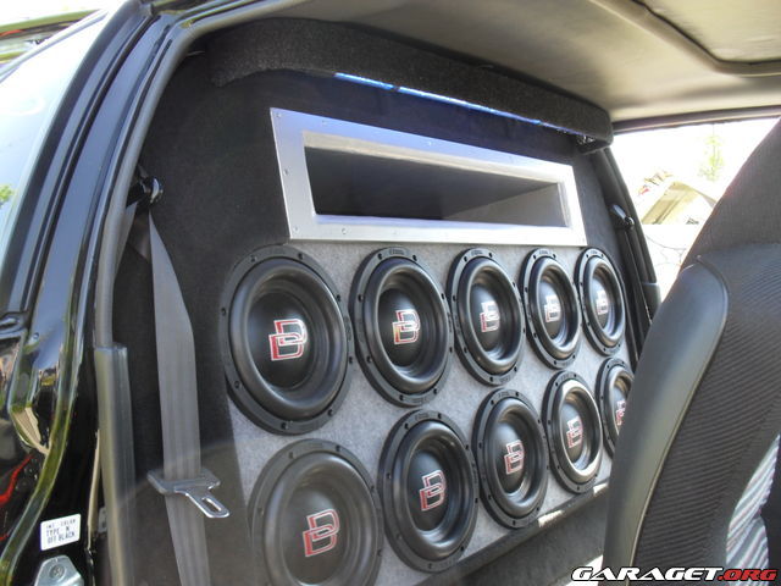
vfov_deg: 40.7
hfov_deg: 52.6
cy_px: 293
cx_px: 390
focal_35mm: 35
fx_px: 790
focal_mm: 6.3
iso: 100
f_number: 3.2
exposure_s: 1/45
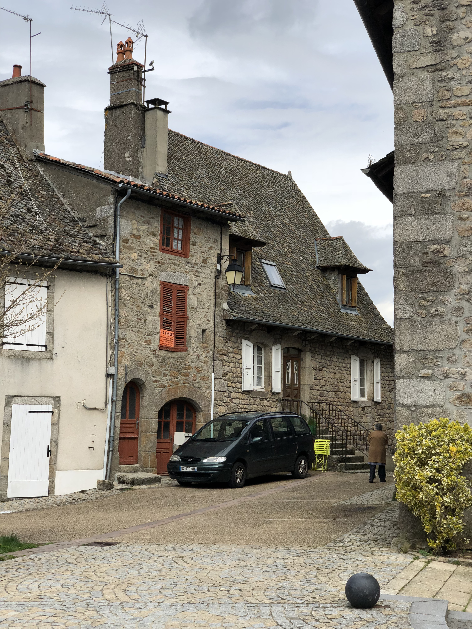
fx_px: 945
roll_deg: -1.1
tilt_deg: +6.6
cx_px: 236
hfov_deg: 28.0
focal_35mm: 52
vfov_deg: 36.8
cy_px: 314
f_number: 2.4
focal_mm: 6
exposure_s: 1/979
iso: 16
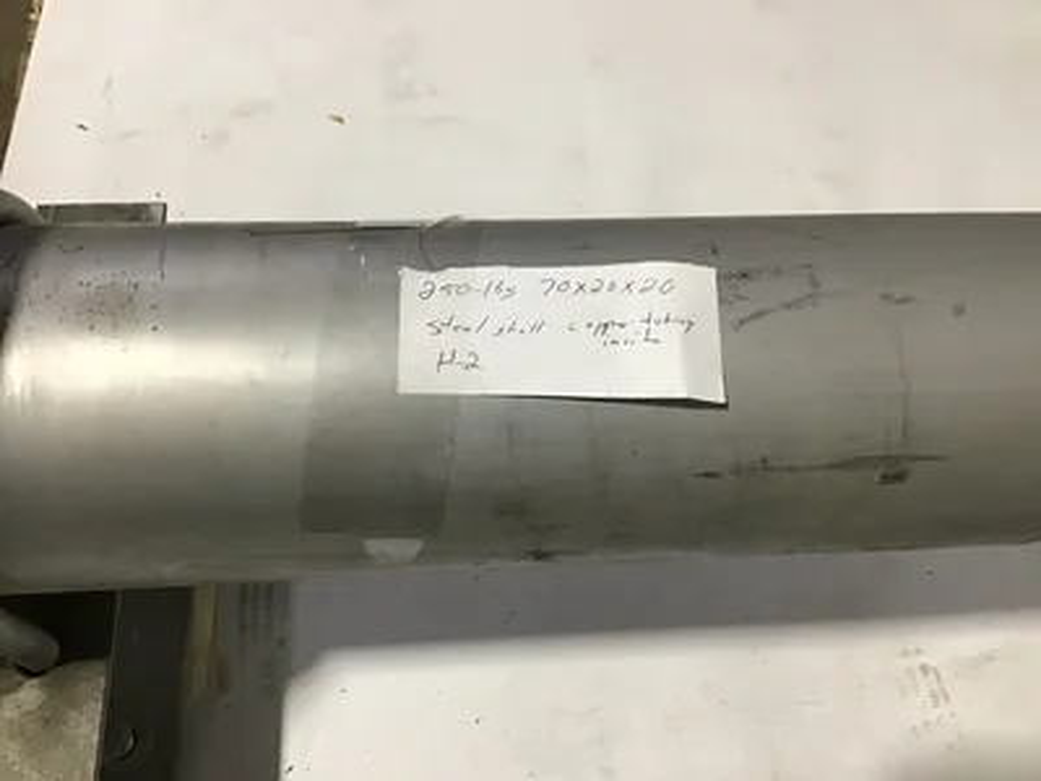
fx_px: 932
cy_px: 390
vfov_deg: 45.4
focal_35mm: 31
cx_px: 520
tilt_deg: -62.2
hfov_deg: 58.4
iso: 125
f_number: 2.4
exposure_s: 1/30
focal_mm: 3.3
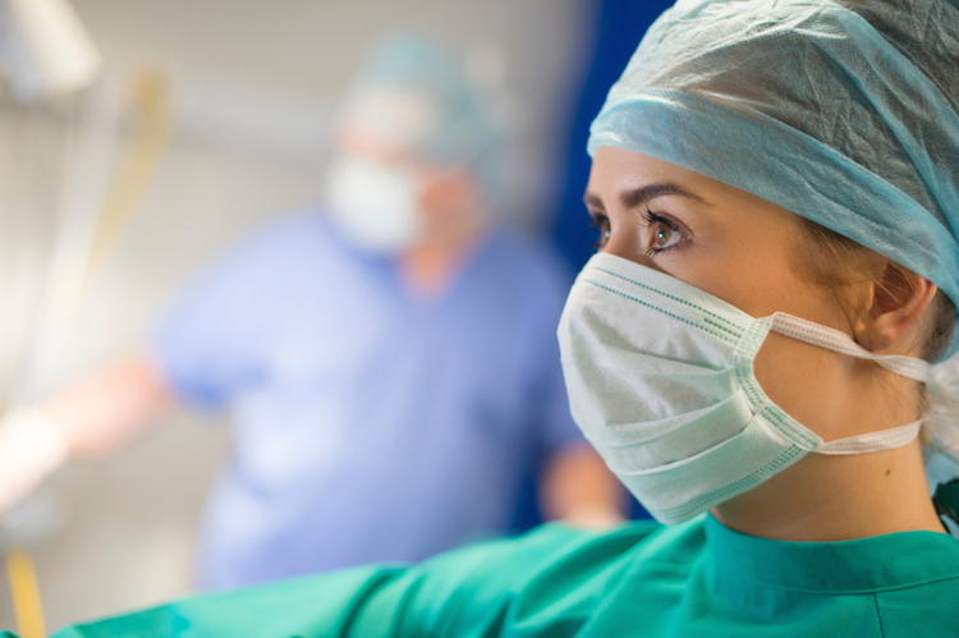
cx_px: 480
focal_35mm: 50
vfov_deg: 27.0
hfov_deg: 39.6
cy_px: 319
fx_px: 1331
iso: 640
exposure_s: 1/320
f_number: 2.2
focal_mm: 50
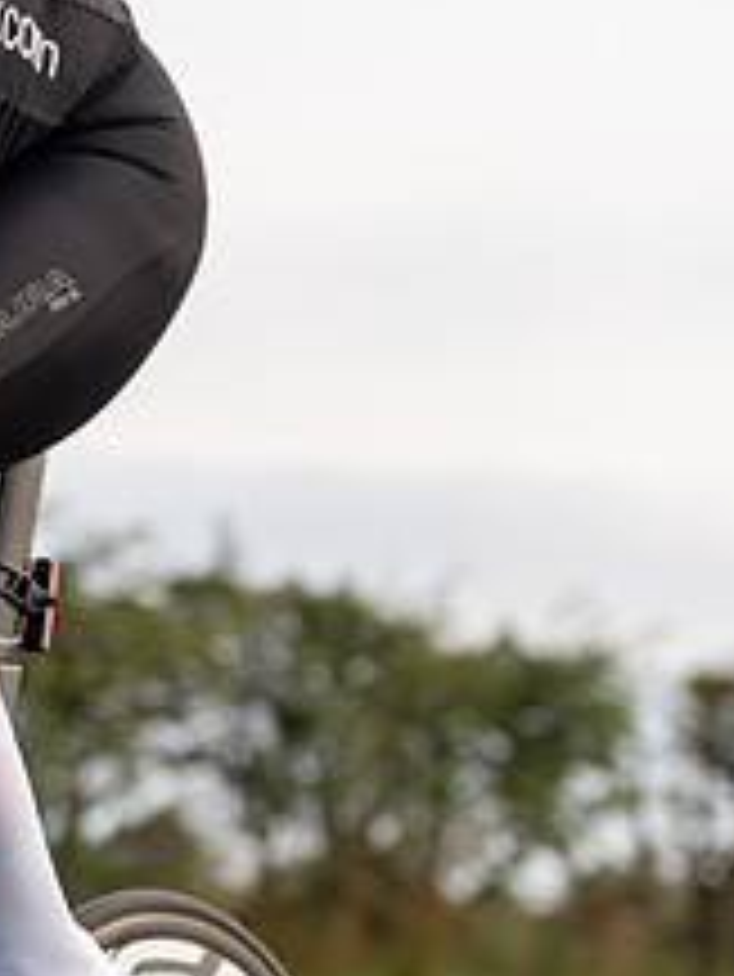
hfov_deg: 6.4
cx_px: -554
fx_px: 6468
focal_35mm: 229
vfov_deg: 8.6
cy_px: 209
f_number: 4
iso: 160
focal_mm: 89
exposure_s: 1/1000
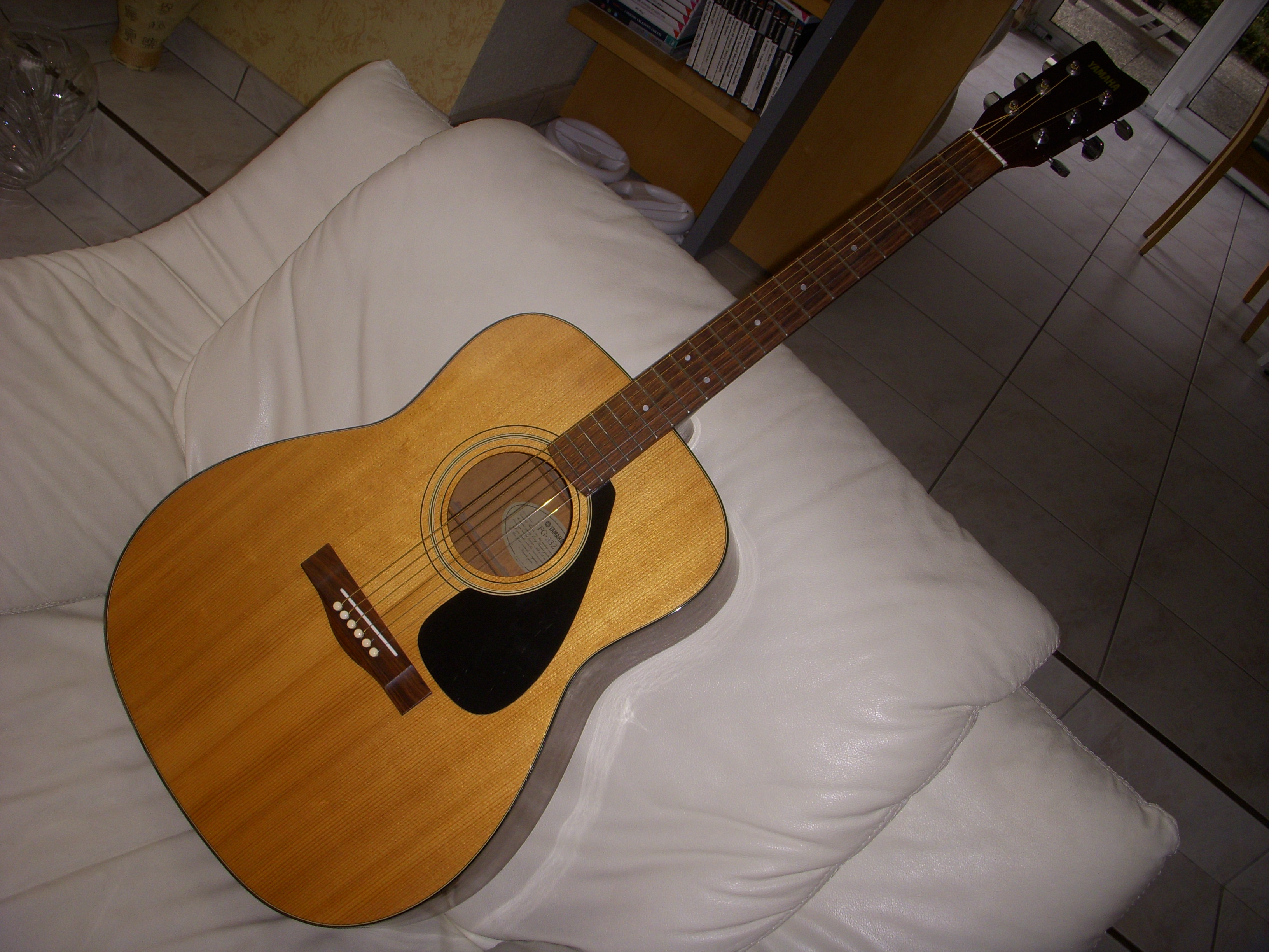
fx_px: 1393
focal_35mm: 38
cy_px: 476
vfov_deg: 37.7
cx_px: 634
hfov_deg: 49.0
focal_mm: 6.3
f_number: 3.3
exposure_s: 1/30
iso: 100
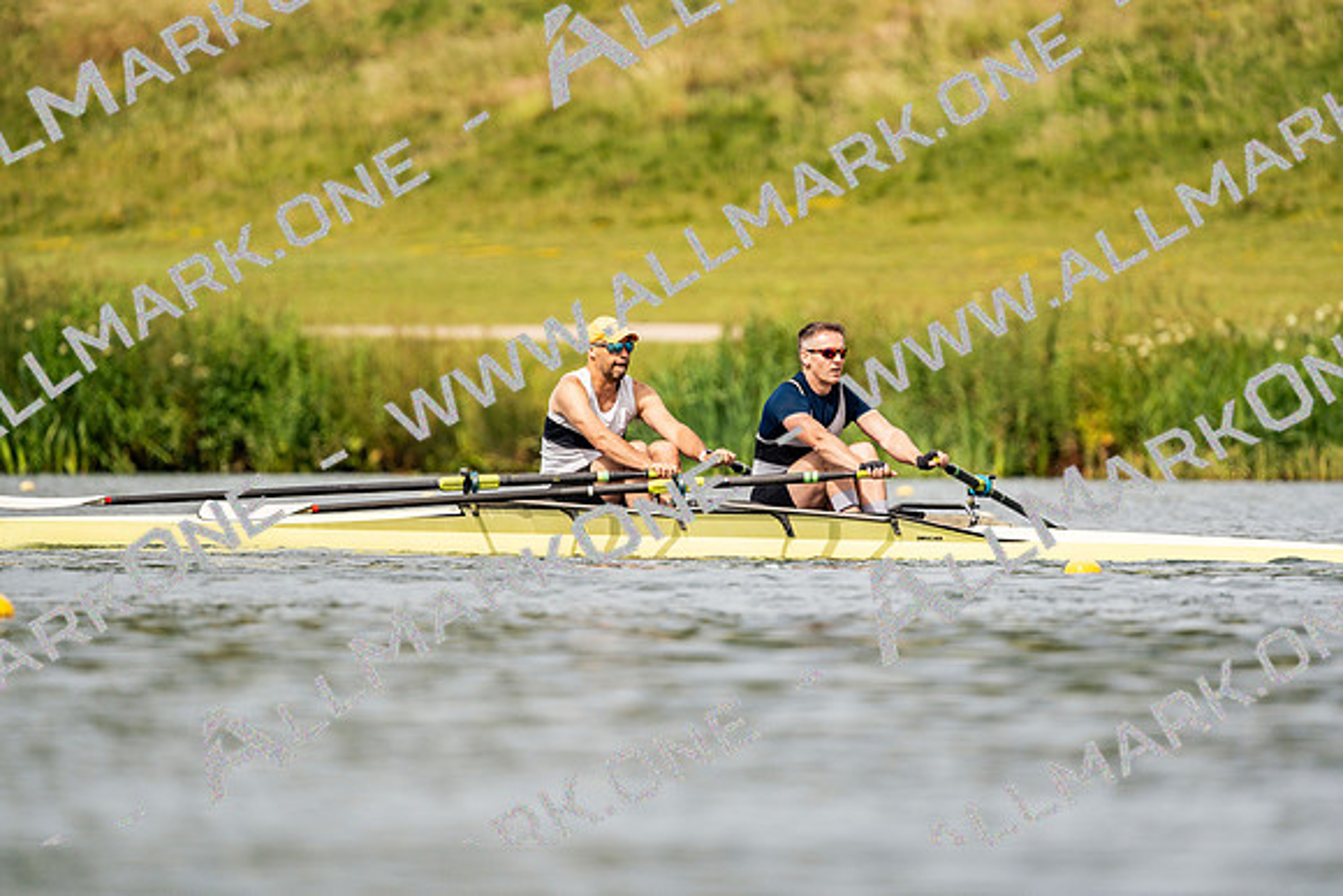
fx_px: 22388
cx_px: 672
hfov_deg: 3.4
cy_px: 448
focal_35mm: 600
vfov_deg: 2.3
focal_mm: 600
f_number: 6.3
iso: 250
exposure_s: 1/2000
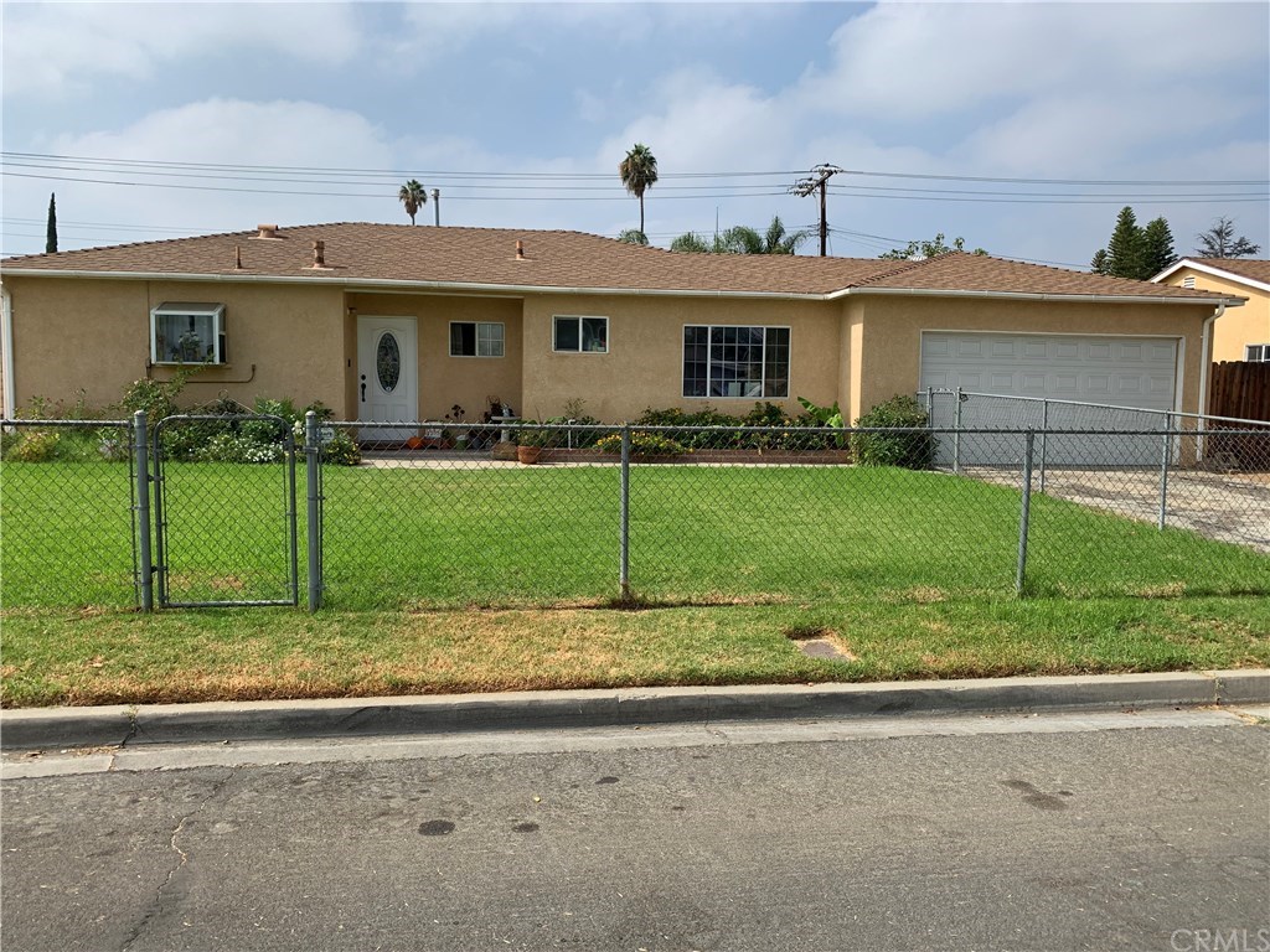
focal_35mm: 26
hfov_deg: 67.3
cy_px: 476
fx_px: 954
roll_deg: -1.1
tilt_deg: -5.8
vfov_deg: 53.1
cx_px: 635
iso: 25
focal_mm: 4.25
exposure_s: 1/2611
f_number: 1.8
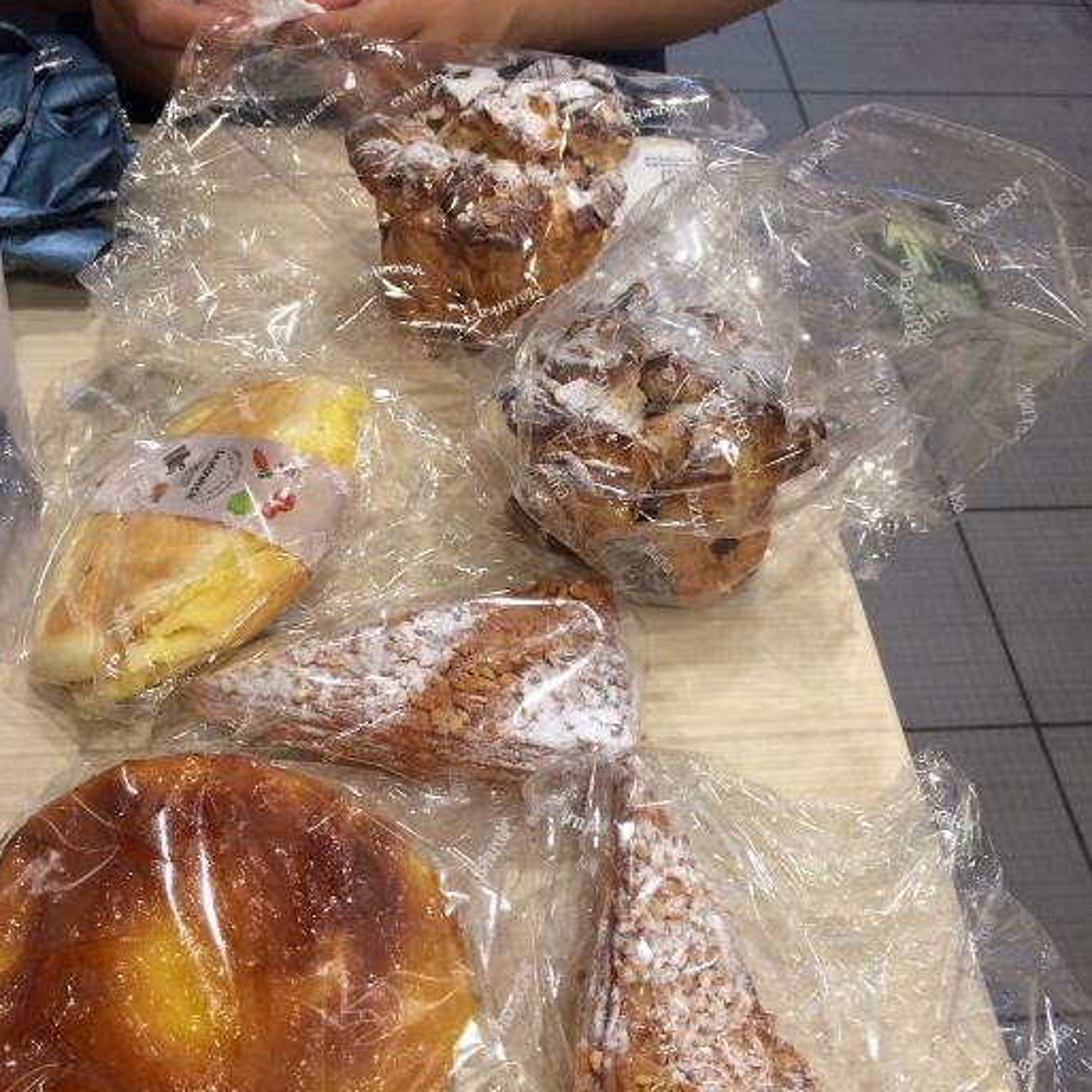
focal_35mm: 35
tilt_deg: -53.3
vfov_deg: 47.1
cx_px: 537
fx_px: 1249
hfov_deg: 47.2
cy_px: 611
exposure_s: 1/33
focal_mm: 4.15
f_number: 2.2
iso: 100
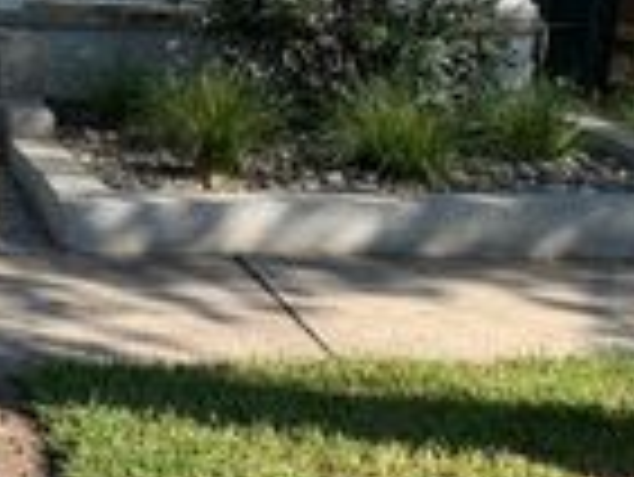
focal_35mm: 92
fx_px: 1686
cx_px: -193
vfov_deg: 15.6
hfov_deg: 19.6
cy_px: -52
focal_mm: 4.25
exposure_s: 1/1220
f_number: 1.8
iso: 25
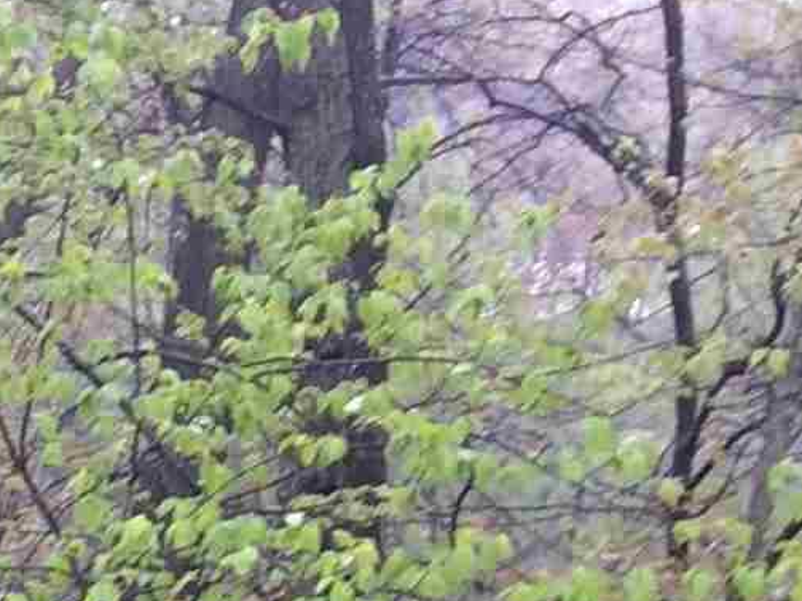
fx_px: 4100
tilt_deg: -20.8
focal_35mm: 177
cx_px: -1086
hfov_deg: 9.9
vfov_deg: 7.4
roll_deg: +0.5
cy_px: 1793
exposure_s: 1/120
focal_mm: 4.15
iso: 40
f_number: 2.2
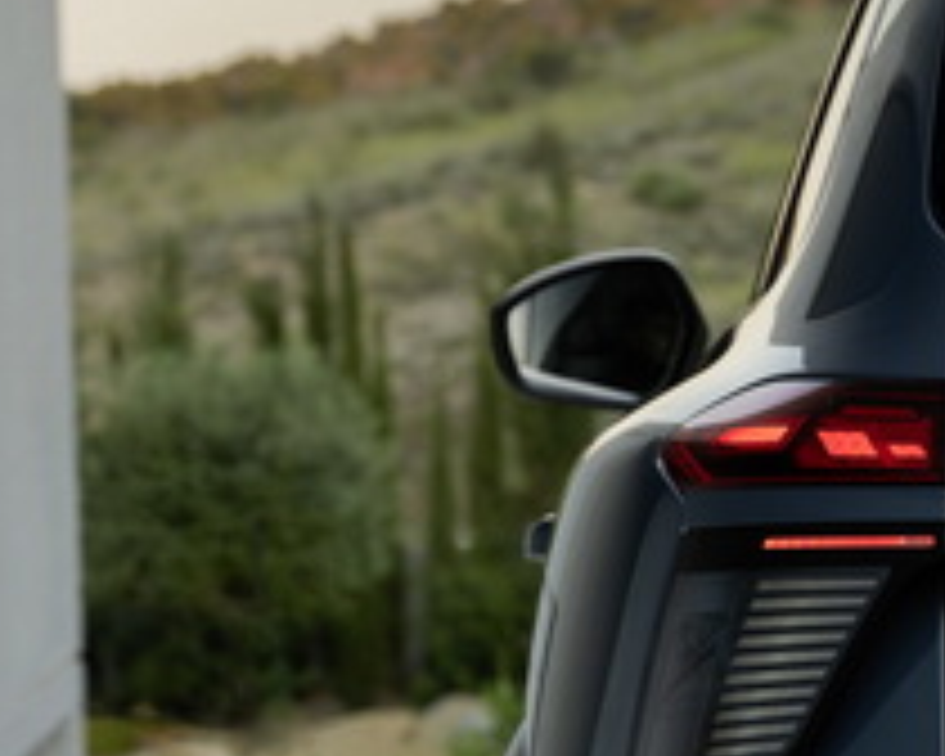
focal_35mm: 231
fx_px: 6461
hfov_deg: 8.3
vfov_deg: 6.7
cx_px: 868
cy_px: 434
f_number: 7.1
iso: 250
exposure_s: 1/80
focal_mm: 100
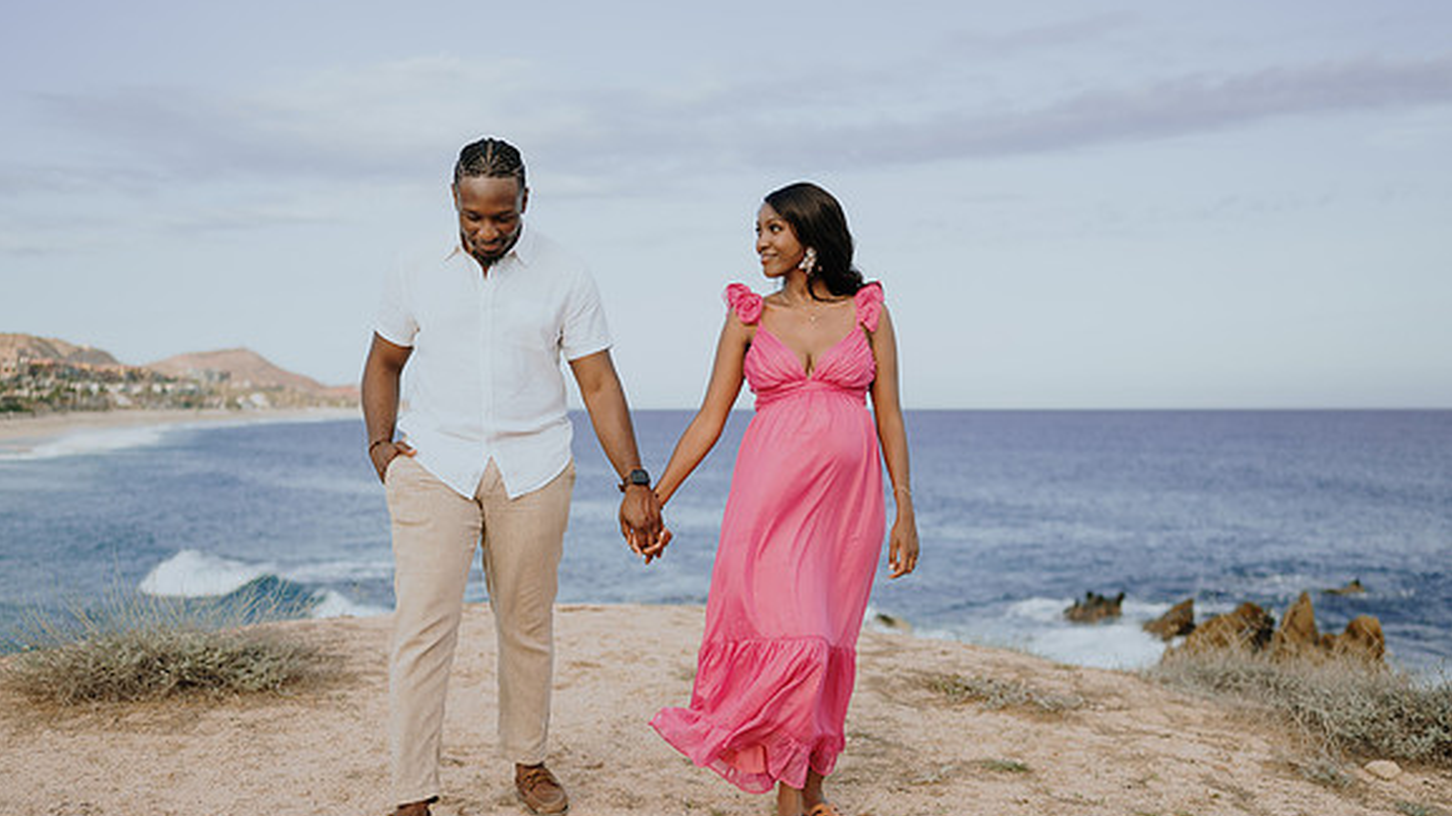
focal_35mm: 37
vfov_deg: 31.9
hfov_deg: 54.0
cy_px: 476
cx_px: 726
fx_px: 1424
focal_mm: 35
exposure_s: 1/800
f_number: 1.8
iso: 50
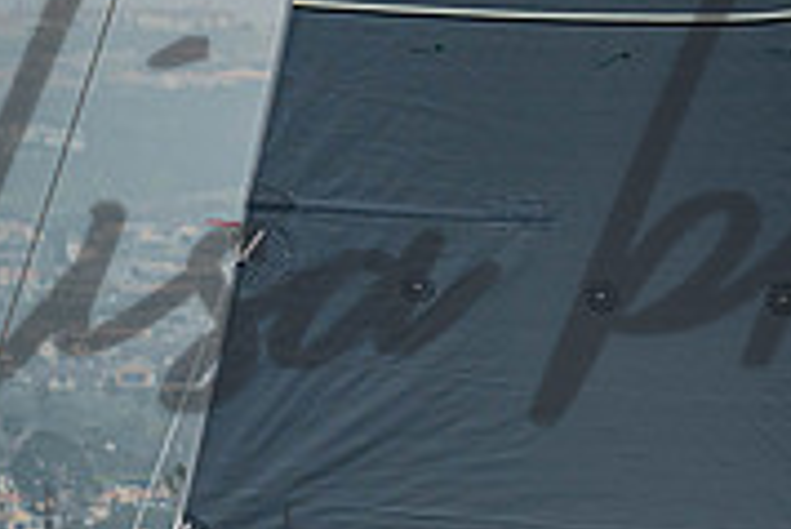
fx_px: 20230
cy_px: 359
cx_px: 1126
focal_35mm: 920
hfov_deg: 2.2
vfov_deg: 1.5
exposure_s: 1/3200
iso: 250
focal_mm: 240
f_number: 5.6
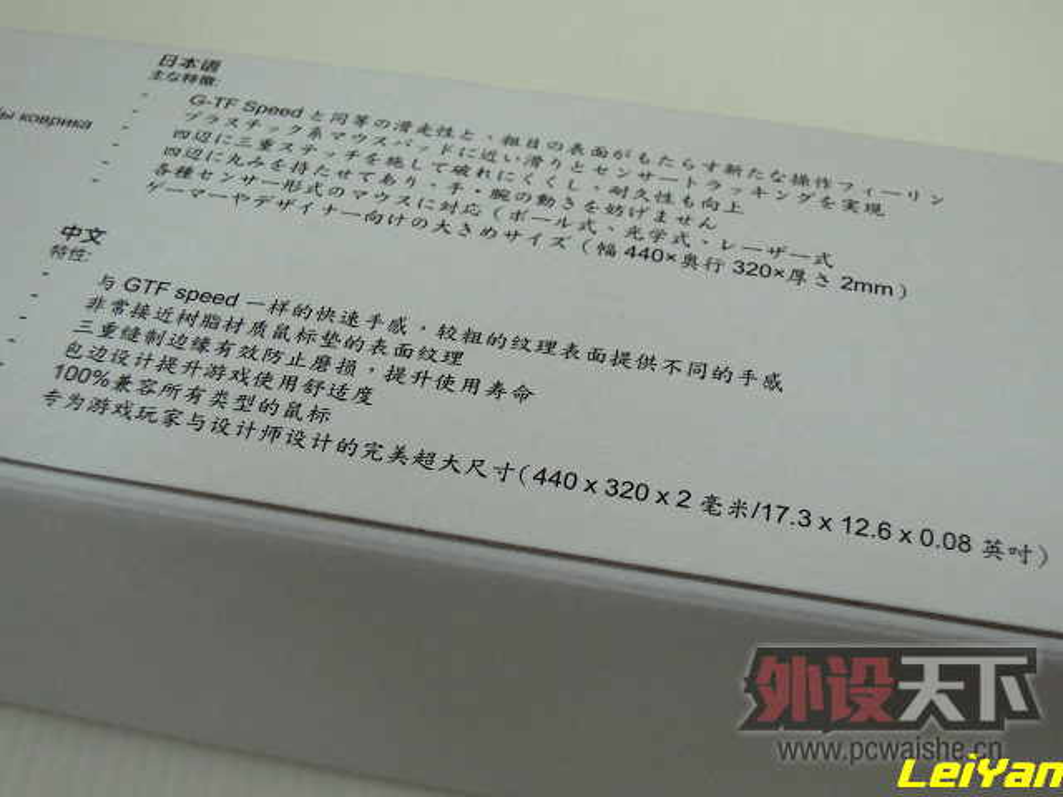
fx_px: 1535
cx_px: 532
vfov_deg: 29.1
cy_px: 398
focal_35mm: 50
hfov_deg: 38.2
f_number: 3.7
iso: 400
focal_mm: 9
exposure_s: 1/40
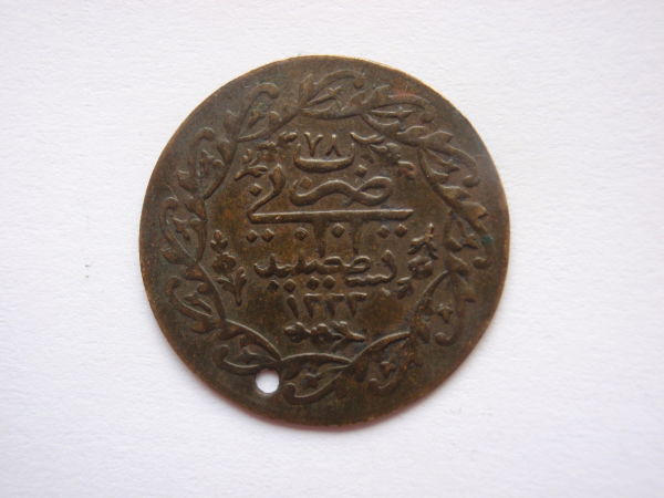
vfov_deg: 36.0
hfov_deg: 46.8
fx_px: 767
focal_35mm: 40
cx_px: 332
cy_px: 249
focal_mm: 7.25
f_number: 3.9
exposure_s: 1/40
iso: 200
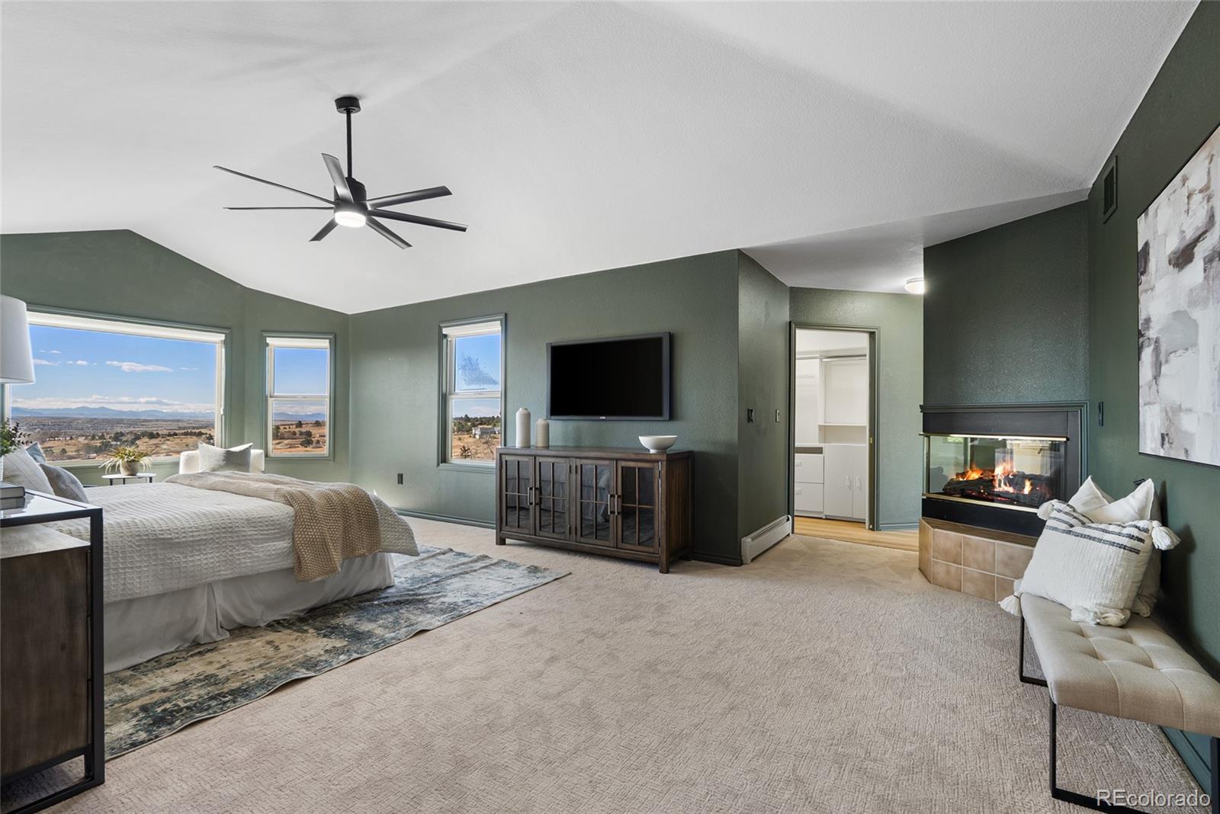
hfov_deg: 96.7
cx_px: 610
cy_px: 407
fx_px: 542
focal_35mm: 16
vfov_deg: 73.8
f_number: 8
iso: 200
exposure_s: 1/100
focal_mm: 16
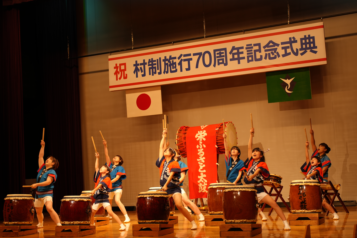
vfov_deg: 23.4
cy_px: 119
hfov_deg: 34.5
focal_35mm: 58
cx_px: 178
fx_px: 575
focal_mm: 58
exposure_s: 1/250
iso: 800
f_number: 2.8
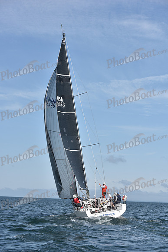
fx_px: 490
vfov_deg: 28.8
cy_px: 126
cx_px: 84
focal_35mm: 70
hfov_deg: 19.5
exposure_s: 1/1250
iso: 200
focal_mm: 70
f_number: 7.1
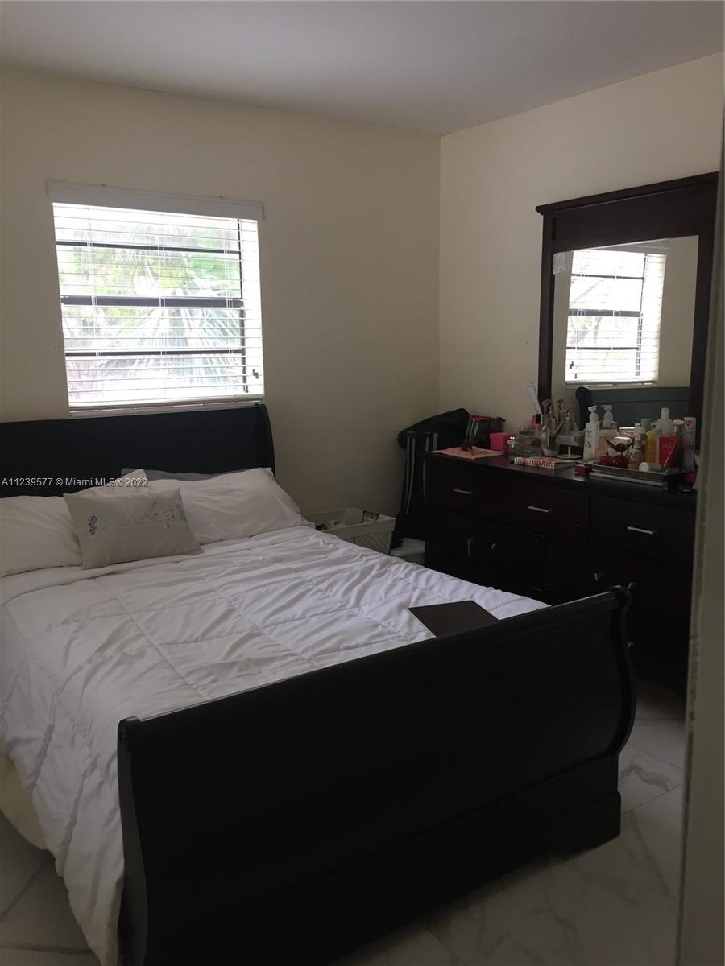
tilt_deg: -9.7
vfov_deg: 61.7
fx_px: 810
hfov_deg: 48.2
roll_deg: +0.6
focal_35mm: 29
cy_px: 483
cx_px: 362
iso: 40
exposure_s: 1/30
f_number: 2.2
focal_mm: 4.15
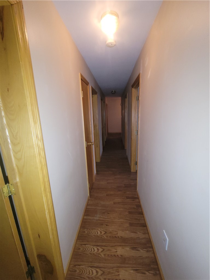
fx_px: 105
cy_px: 140
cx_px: 105
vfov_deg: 106.2
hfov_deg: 89.9
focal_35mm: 13
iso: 200
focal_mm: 2.2
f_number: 2.2
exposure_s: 1/60
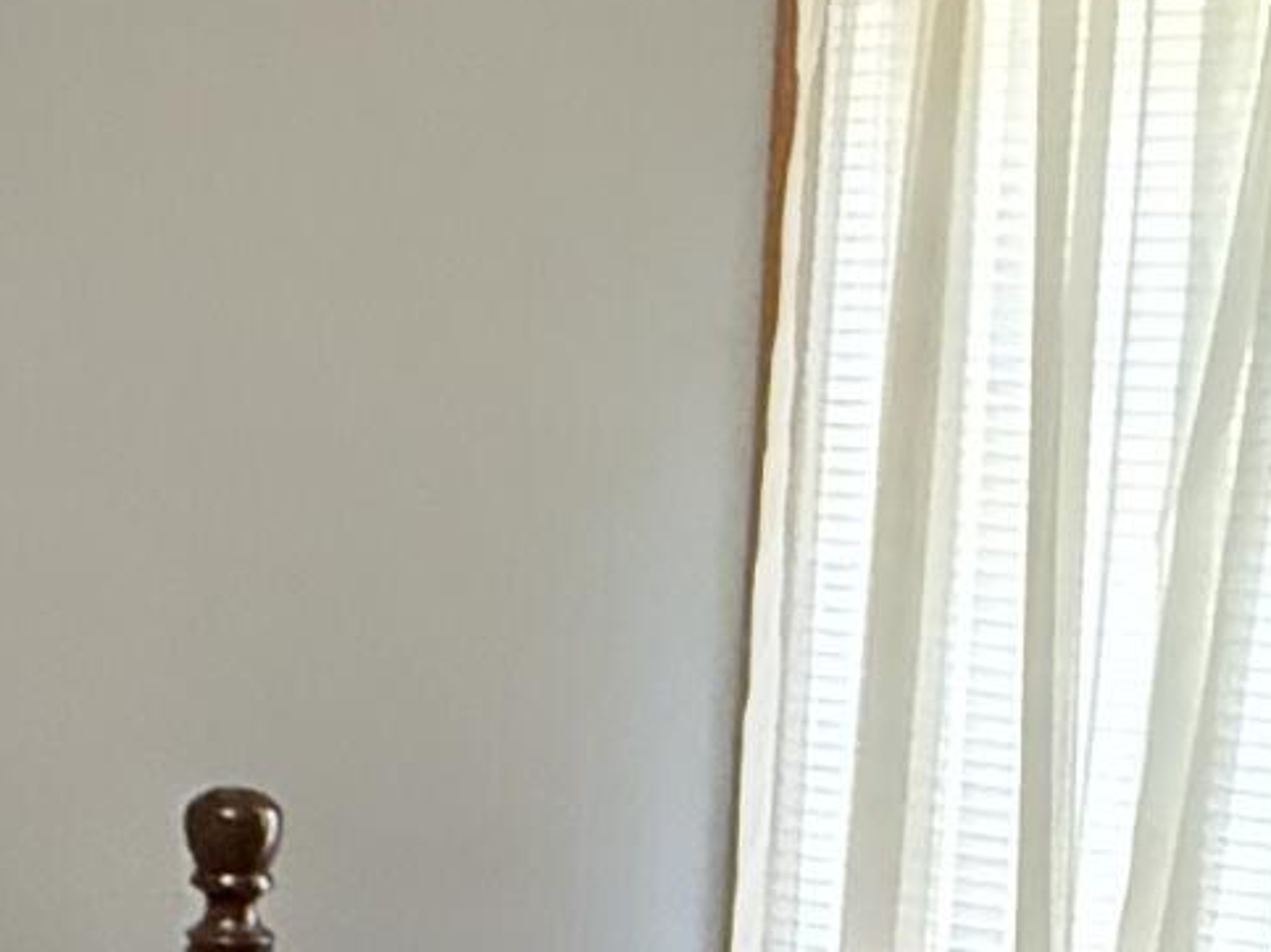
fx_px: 3194
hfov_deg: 19.9
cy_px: 692
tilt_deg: -6.7
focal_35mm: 87
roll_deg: -0.3
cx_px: -561
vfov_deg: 16.9
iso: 1250
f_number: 2.2
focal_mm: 2.22
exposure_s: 1/60
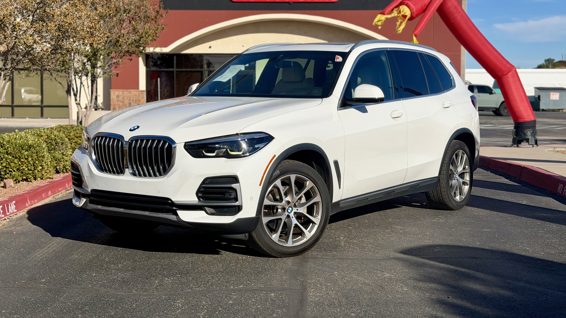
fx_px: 795
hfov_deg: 39.2
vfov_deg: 22.6
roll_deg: -0.8
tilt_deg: -1.4
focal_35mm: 53
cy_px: 126
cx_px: 280
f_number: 1.78
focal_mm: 6.76
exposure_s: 1/7874
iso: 64
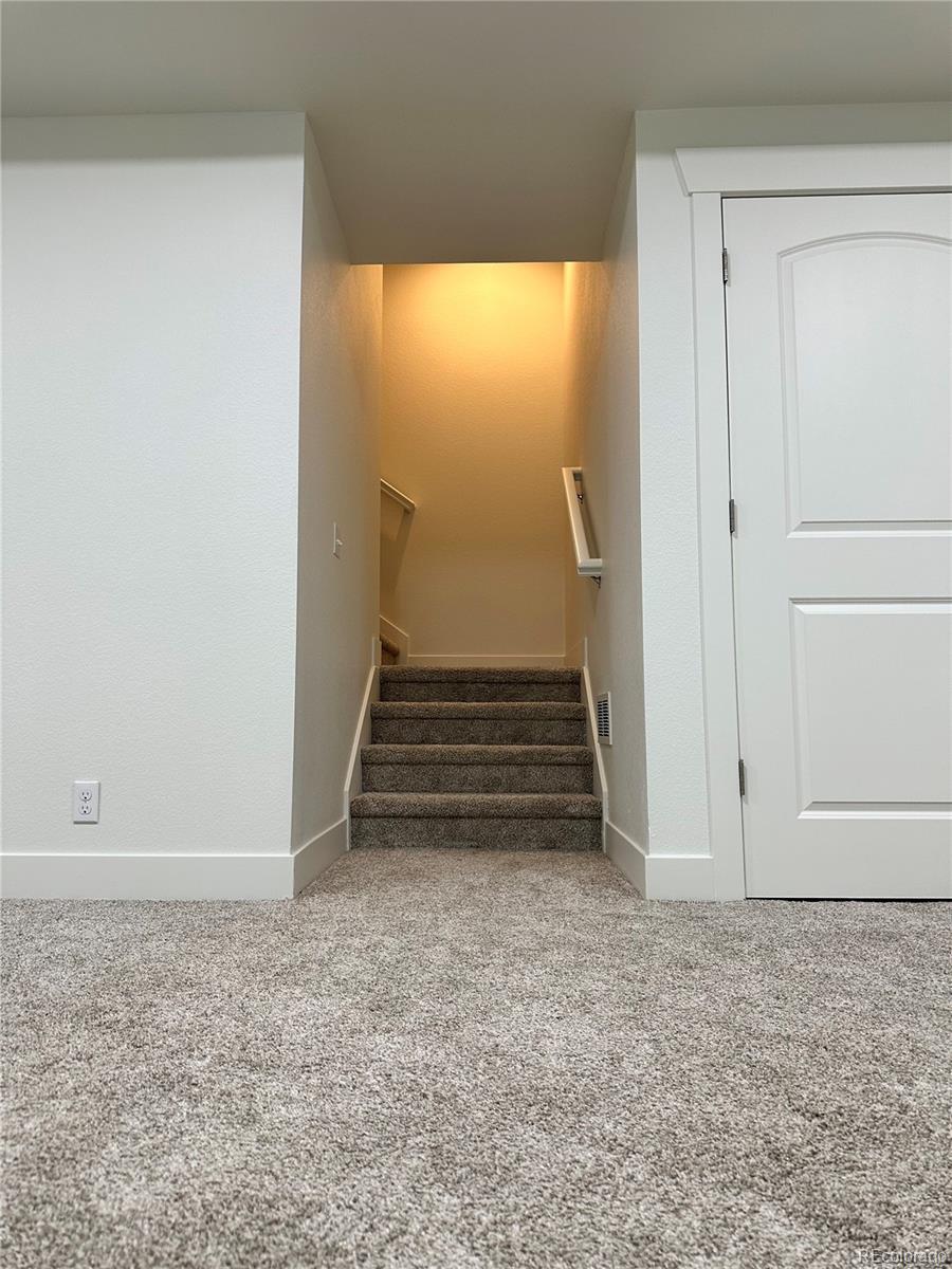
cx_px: 476
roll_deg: +0.0
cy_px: 634
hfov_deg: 56.8
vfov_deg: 71.6
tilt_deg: +6.1
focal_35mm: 24
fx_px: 880
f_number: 1.78
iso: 160
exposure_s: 1/120
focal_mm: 6.86
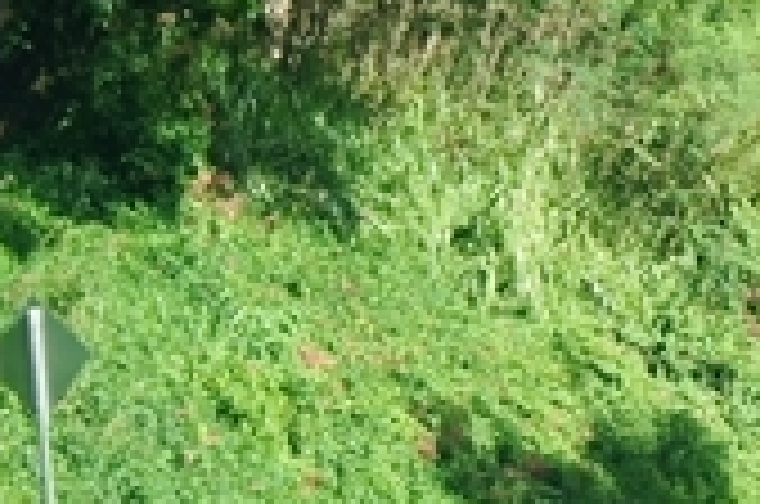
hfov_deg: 9.6
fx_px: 4488
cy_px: -70
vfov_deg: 6.4
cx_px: 796
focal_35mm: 213
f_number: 5.6
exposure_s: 1/320
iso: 200
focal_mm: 30
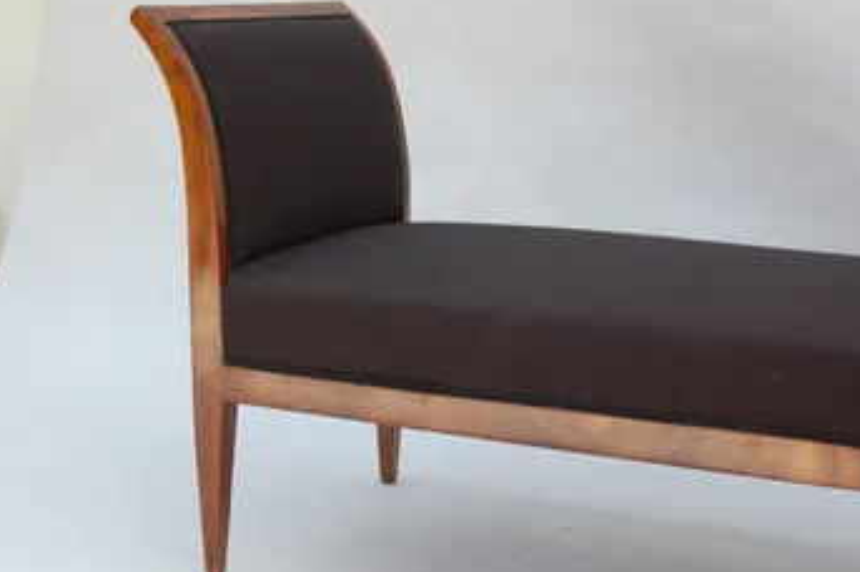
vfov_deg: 19.4
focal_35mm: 70
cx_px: 491
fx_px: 1671
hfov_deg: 28.8
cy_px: 278
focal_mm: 40
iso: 360
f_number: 5.6
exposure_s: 1/125
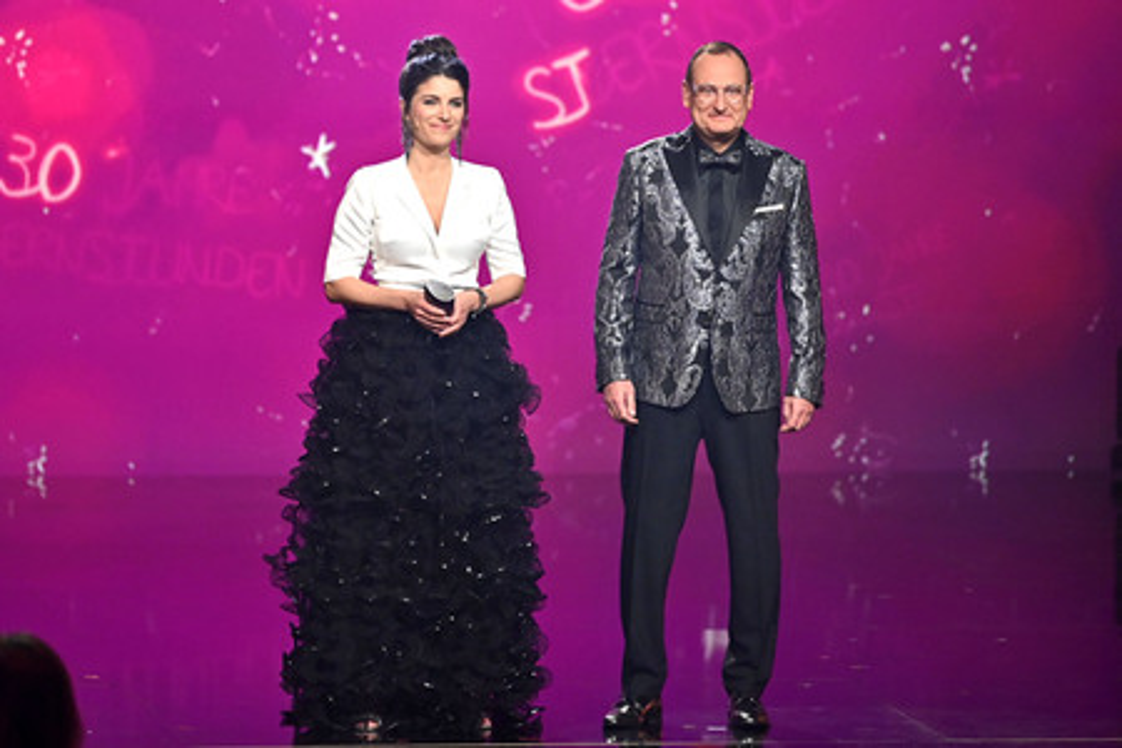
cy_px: 374
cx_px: 561
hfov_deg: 11.4
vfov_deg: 7.6
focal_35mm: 180
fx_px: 5610
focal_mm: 180
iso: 2000
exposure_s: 1/400
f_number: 2.8
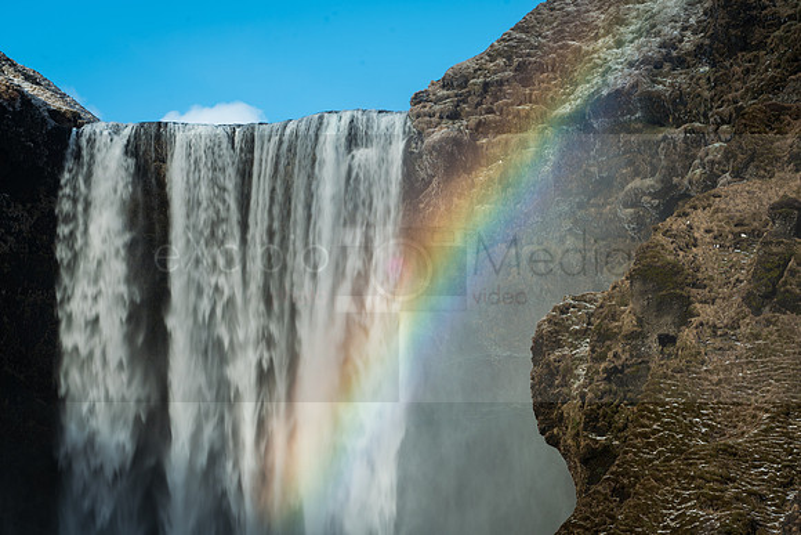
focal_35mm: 118
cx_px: 400
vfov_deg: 11.6
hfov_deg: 17.3
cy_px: 268
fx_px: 2626
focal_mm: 118
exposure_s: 1/20
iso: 50
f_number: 13
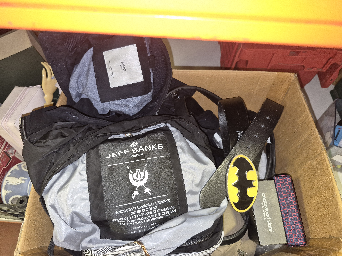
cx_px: 171
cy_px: 128
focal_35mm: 23
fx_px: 227
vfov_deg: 58.9
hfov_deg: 73.9
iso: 125
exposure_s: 1/10
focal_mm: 5.4
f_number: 1.8
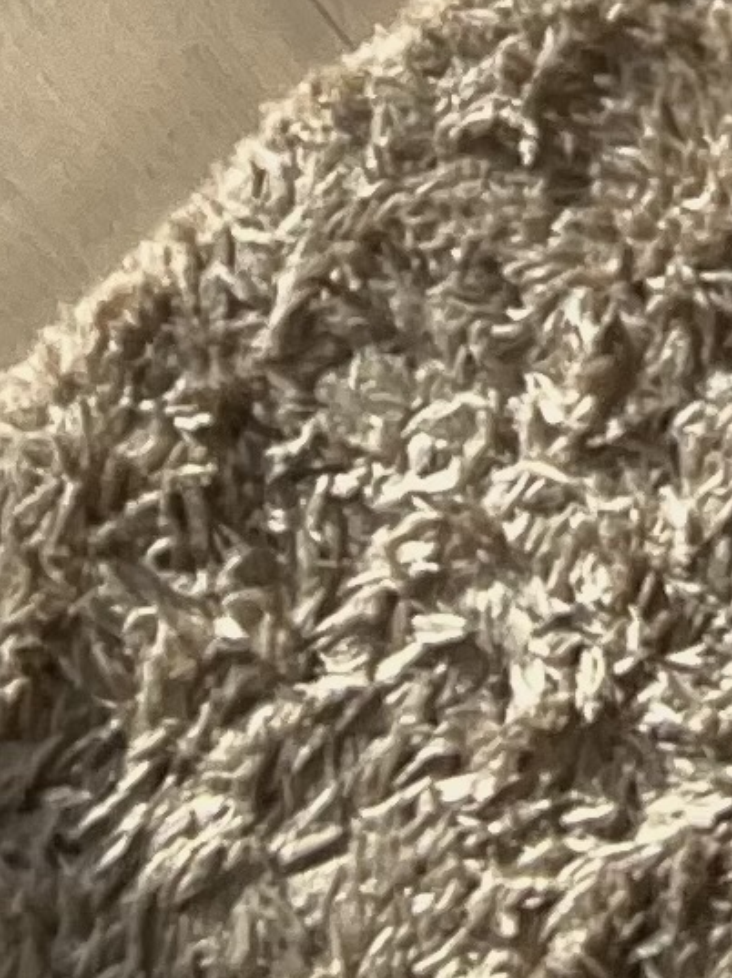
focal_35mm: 158
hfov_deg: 9.1
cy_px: -1584
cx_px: 1223
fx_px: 4460
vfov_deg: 10.3
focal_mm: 2.71
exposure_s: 1/121
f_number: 2.2
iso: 32
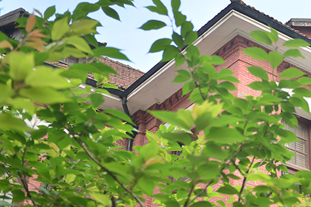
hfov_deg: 25.3
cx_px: 313
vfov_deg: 17.9
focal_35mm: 76
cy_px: 78
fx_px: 657
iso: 160
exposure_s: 1/800
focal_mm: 36
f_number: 2.8
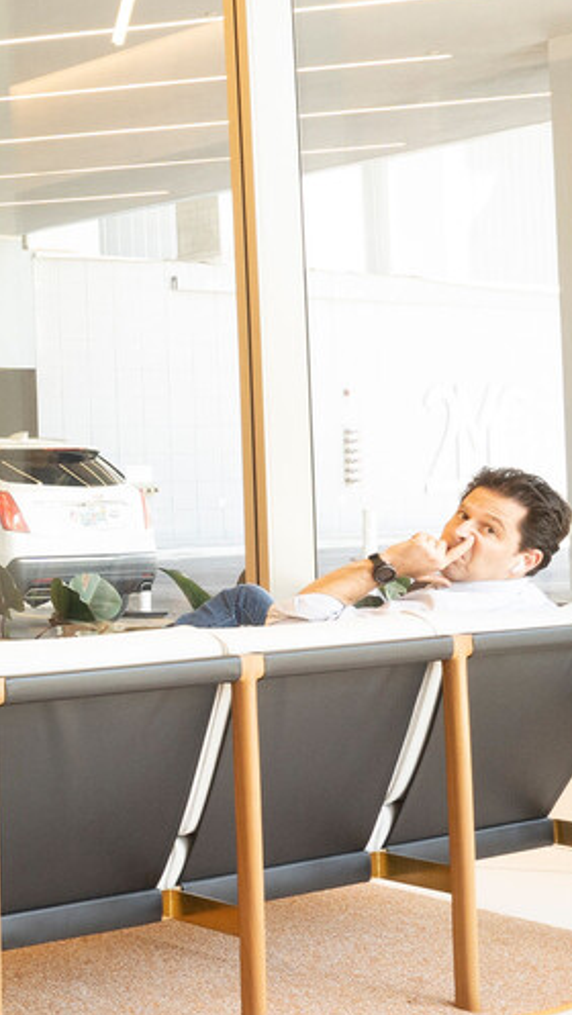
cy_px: 454
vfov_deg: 37.8
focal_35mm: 55
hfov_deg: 16.2
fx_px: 1481
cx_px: -613
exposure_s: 1/30
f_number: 9
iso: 1250
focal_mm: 18
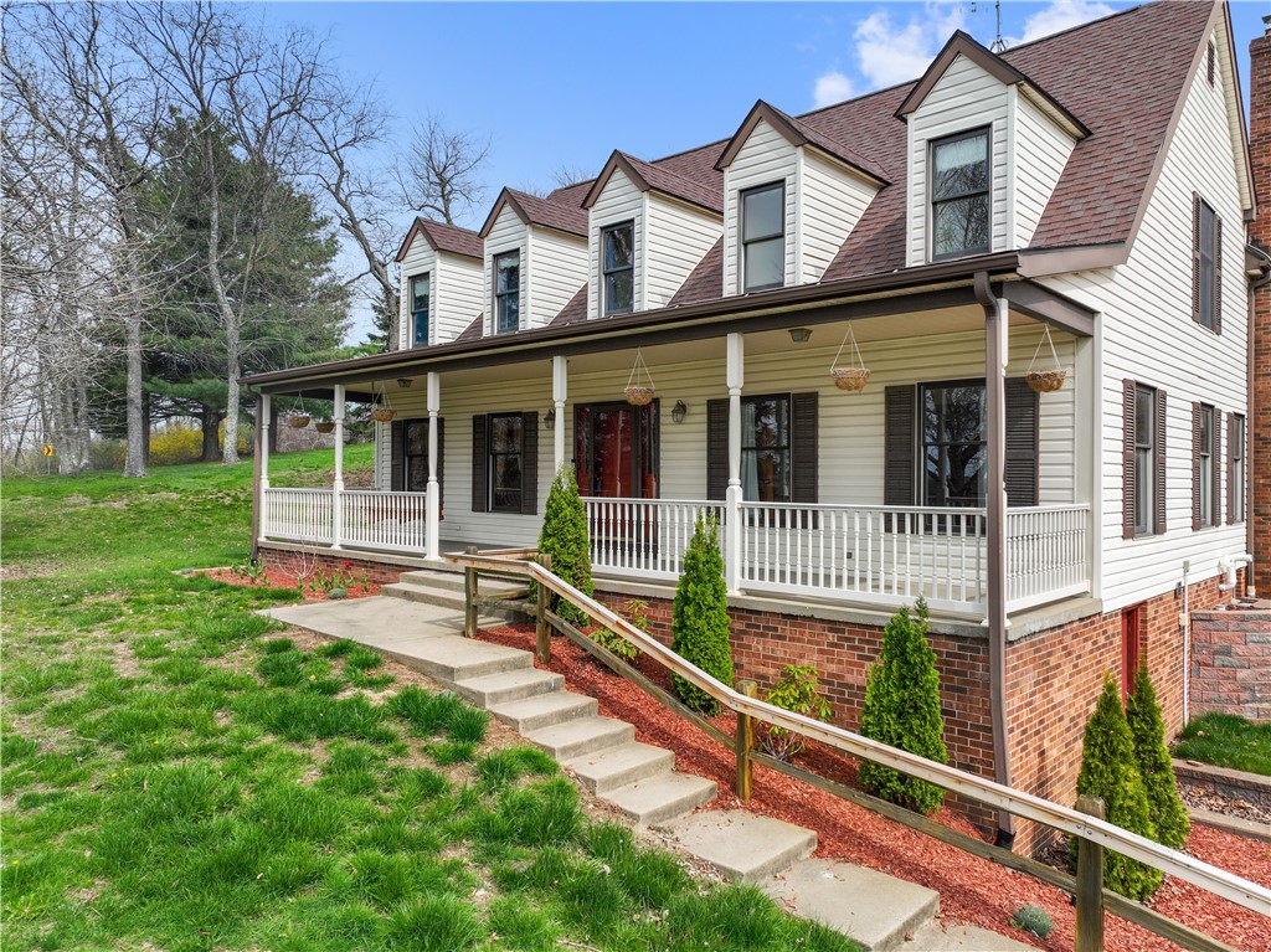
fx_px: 881
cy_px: 476
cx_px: 636
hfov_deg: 71.6
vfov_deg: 56.8
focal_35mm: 24
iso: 110
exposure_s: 1/2000
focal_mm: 12.29
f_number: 2.8
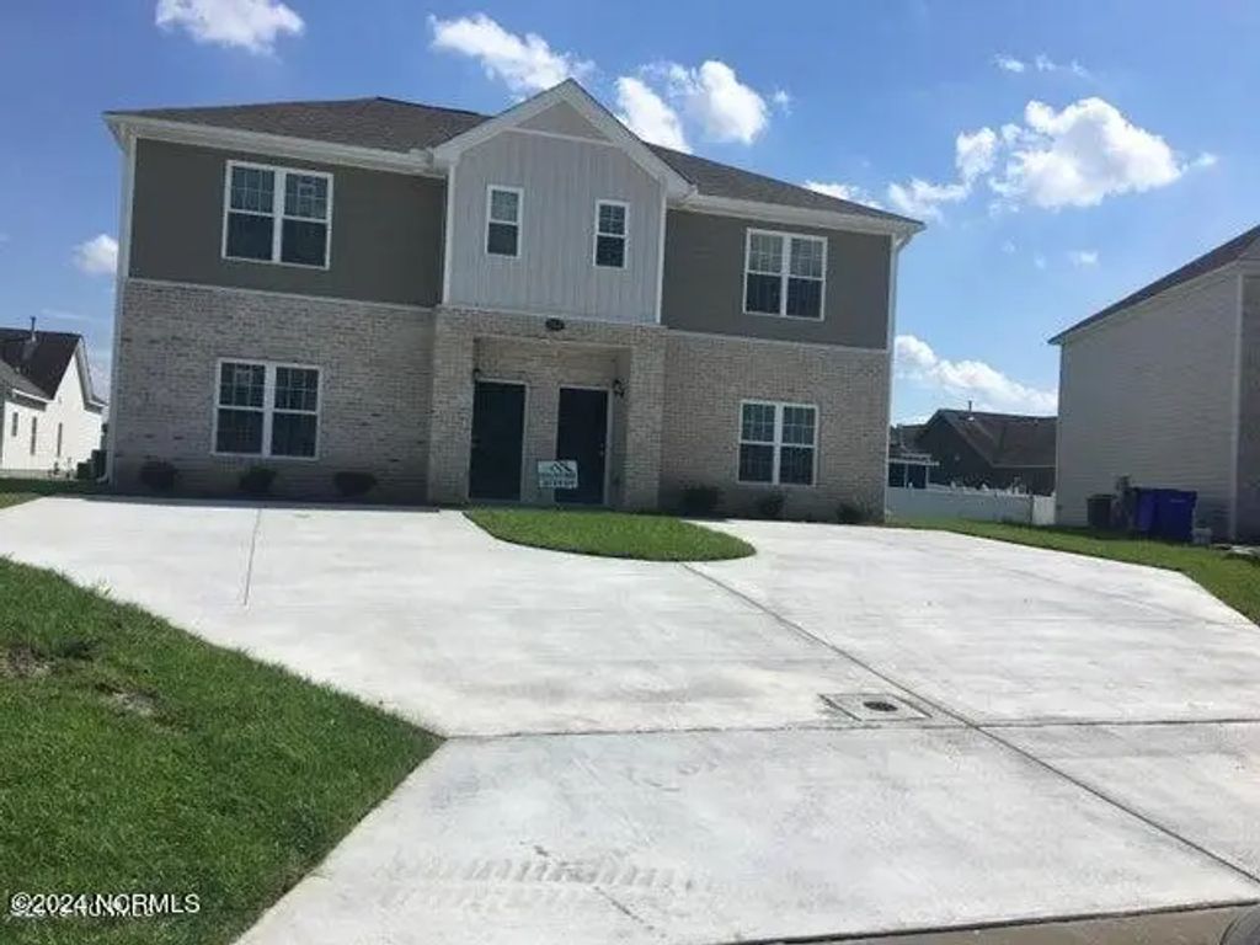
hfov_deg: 61.7
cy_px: 472
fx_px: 1056
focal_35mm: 29
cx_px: 630
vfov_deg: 48.2
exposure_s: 1/2404
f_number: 2.2
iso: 25
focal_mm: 4.15
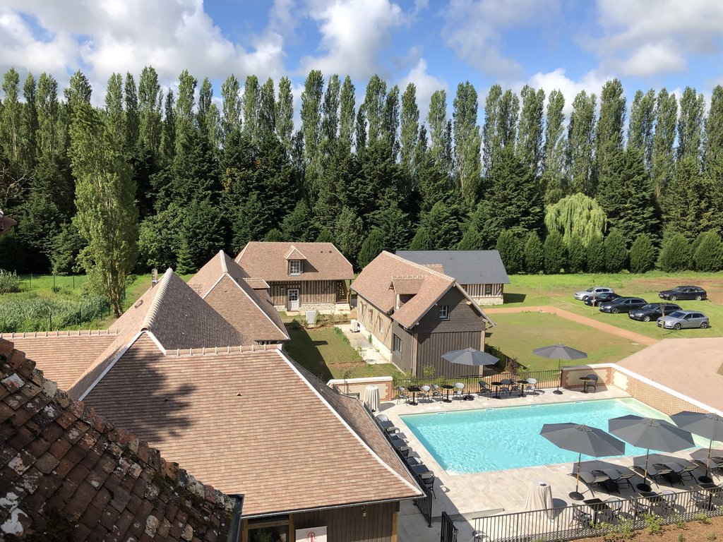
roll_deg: -1.0
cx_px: 362
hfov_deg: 63.4
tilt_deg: -10.2
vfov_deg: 49.7
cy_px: 271
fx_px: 585
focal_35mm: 28
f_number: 1.8
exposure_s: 1/1656
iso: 20
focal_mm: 3.99
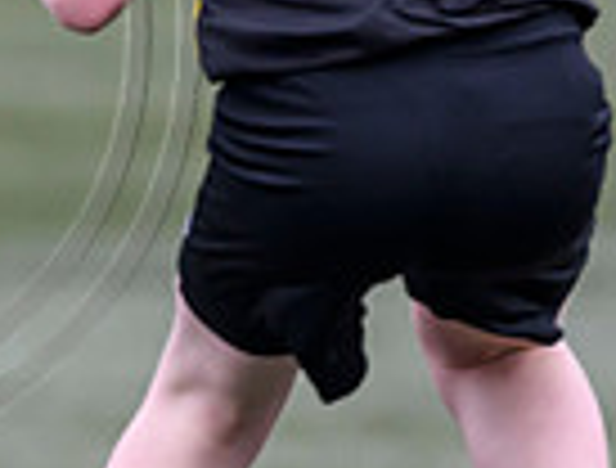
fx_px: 38053
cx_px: -562
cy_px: -15
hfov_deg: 0.9
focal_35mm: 2129
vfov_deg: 0.7
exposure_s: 1/1600
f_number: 3.5
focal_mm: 400
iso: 500
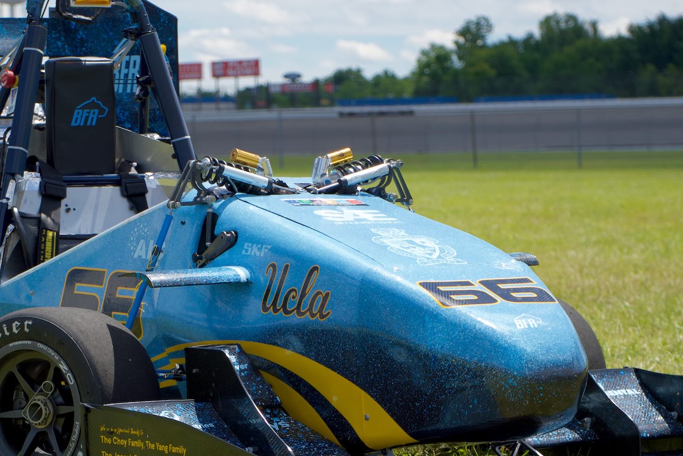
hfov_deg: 16.5
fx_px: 2353
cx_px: 242
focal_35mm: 124
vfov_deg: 11.1
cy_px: 242
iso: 100
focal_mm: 70
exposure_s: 1/640
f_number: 5.6
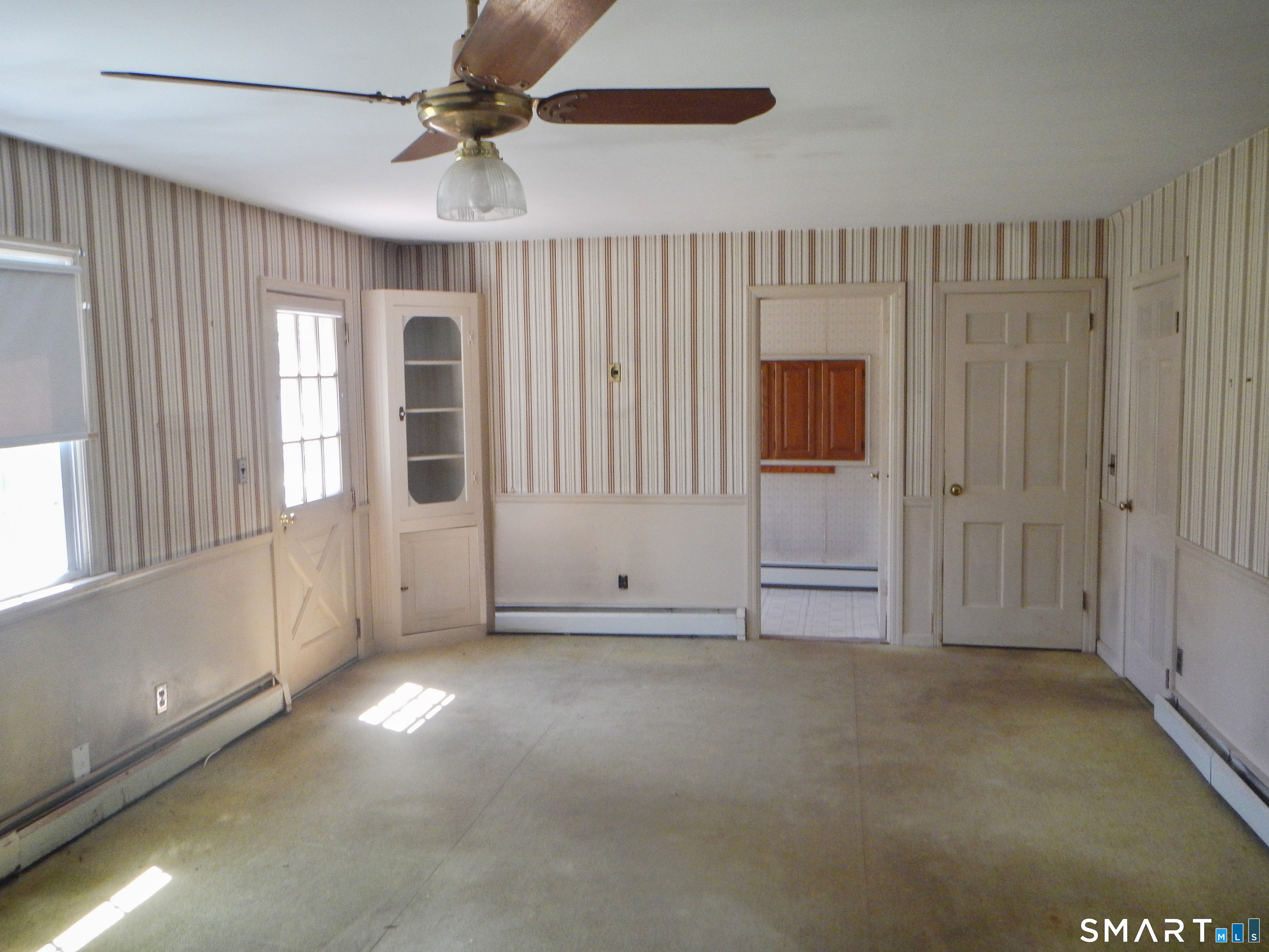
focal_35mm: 28
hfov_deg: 63.4
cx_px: 634
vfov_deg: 49.7
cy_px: 476
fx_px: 1026
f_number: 3.9
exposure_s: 1/30
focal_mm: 5
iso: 250
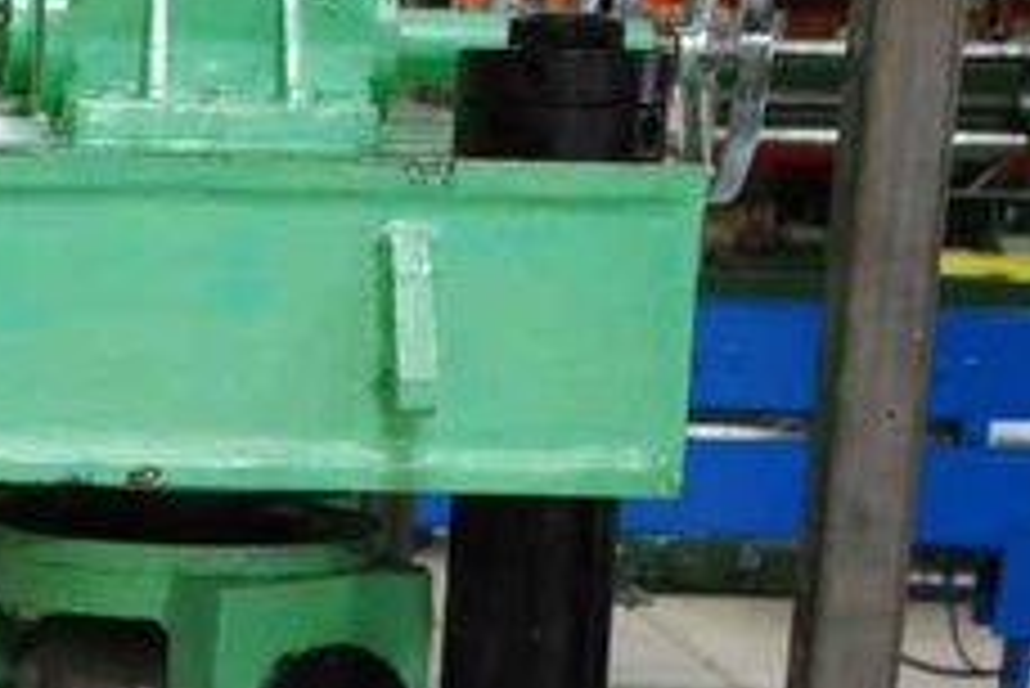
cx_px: -216
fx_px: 3743
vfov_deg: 10.2
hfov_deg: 15.1
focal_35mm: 131
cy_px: 956
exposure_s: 1/30
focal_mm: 25
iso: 1400
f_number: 4
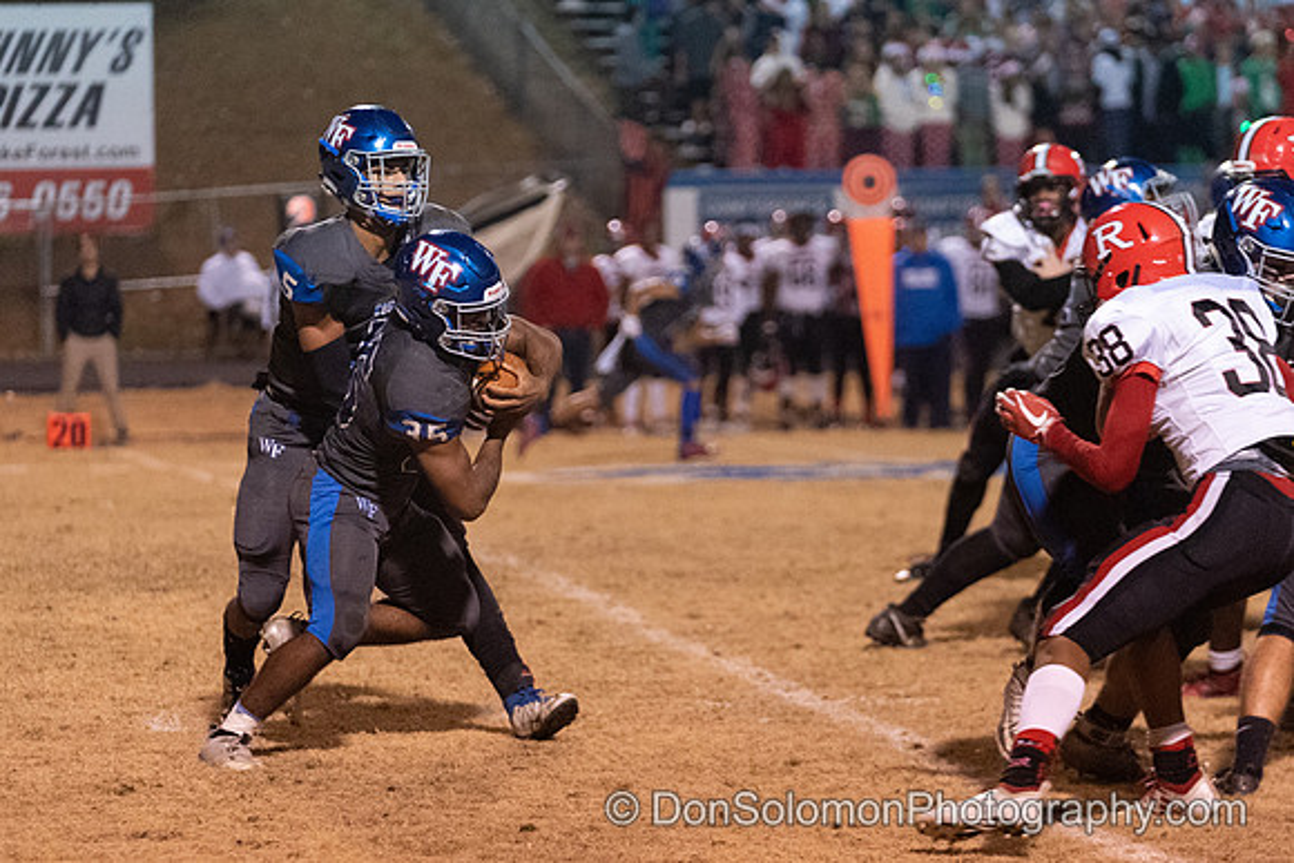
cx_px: 632
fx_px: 6466
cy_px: 428
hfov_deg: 11.4
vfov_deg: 7.6
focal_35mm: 180
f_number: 2.8
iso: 8000
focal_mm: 133
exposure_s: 1/800
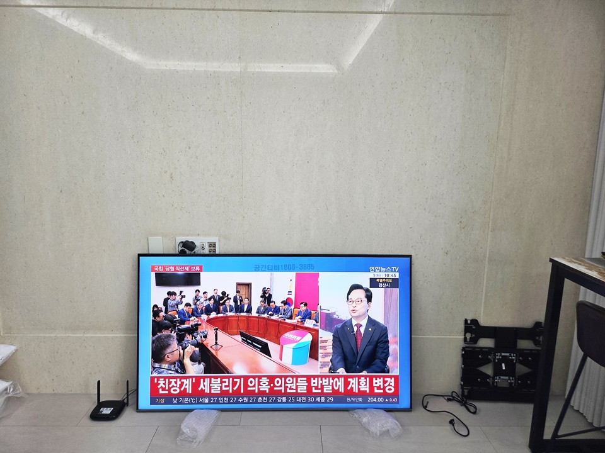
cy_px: 226
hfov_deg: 71.6
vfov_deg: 56.8
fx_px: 419
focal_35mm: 24
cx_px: 302
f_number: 1.8
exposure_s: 1/180
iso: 64
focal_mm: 5
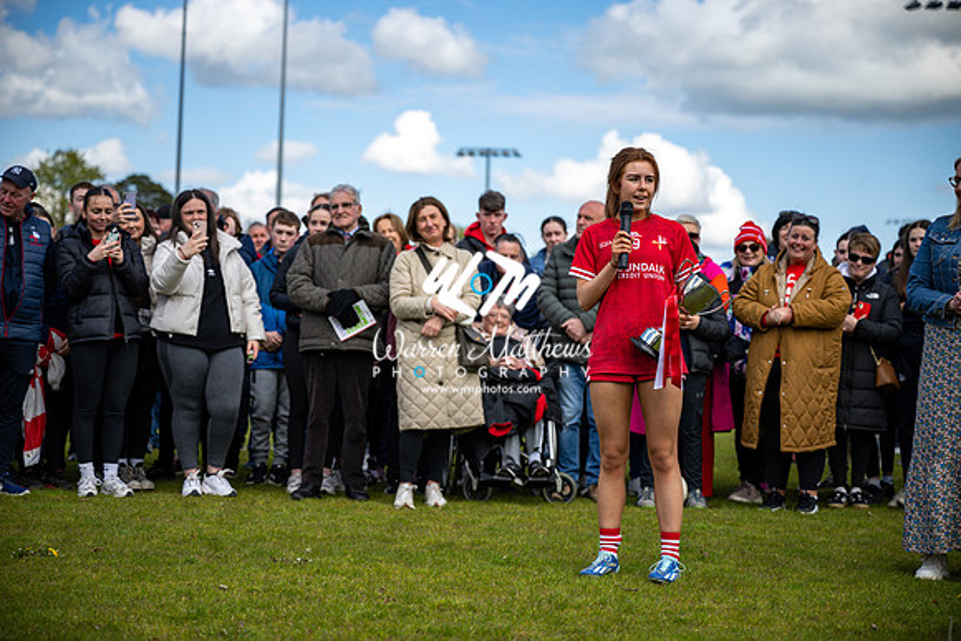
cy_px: 320
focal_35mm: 70
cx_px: 480
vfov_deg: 19.5
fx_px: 1869
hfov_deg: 28.8
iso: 100
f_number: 2.8
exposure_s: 1/1600
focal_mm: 70
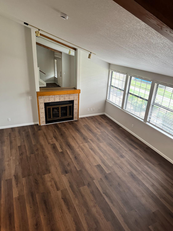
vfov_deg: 71.6
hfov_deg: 56.8
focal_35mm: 24
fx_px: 160
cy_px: 116
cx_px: 86
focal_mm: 6.76
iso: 400
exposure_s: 1/60
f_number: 1.78
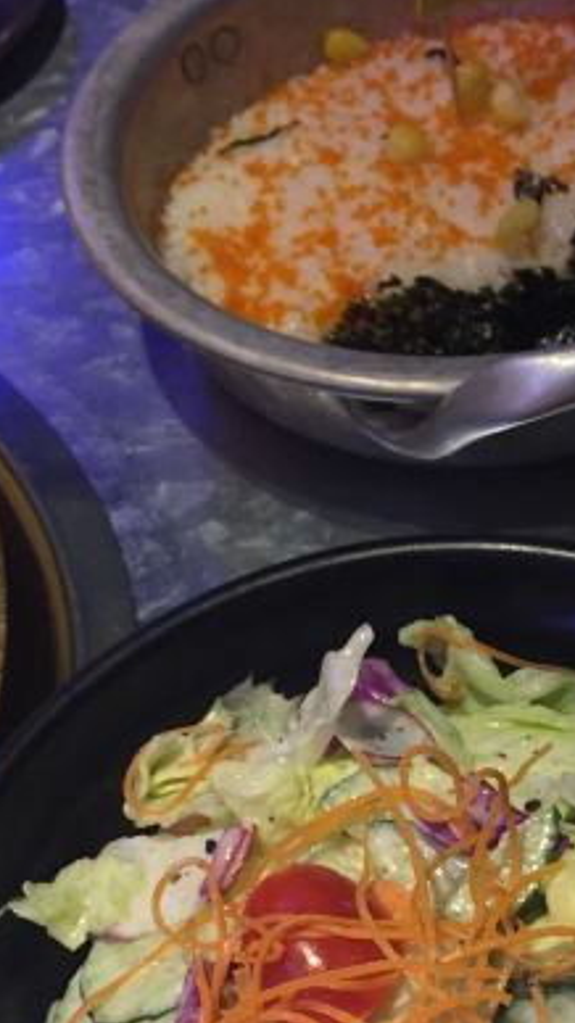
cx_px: 495
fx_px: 1546
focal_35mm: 57
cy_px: 707
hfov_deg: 20.7
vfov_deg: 36.1
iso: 64
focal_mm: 4.15
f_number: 2.2
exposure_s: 1/33
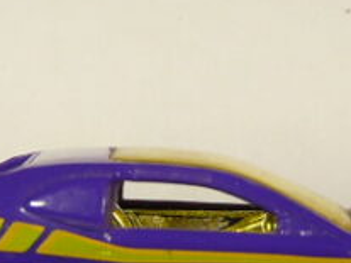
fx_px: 2027
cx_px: 210
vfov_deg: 7.4
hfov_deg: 9.9
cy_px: 239
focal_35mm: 200
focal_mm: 7
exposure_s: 1/100
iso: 100
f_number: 3.2
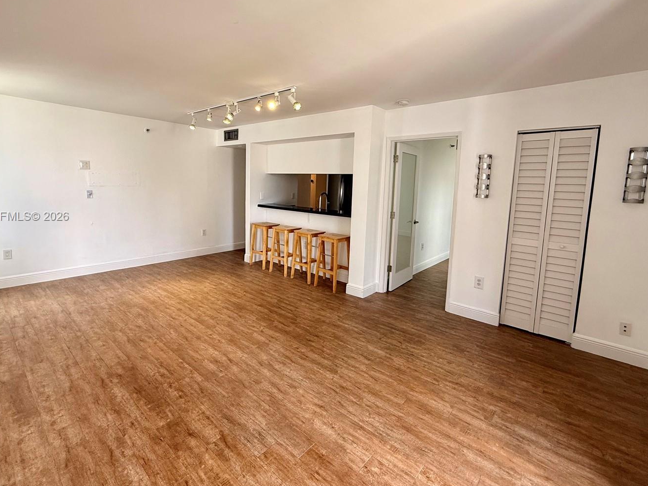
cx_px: 309
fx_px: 318
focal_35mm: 17
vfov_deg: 74.5
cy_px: 217
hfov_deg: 91.0
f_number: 2.2
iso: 125
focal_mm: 2.22
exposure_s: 1/99
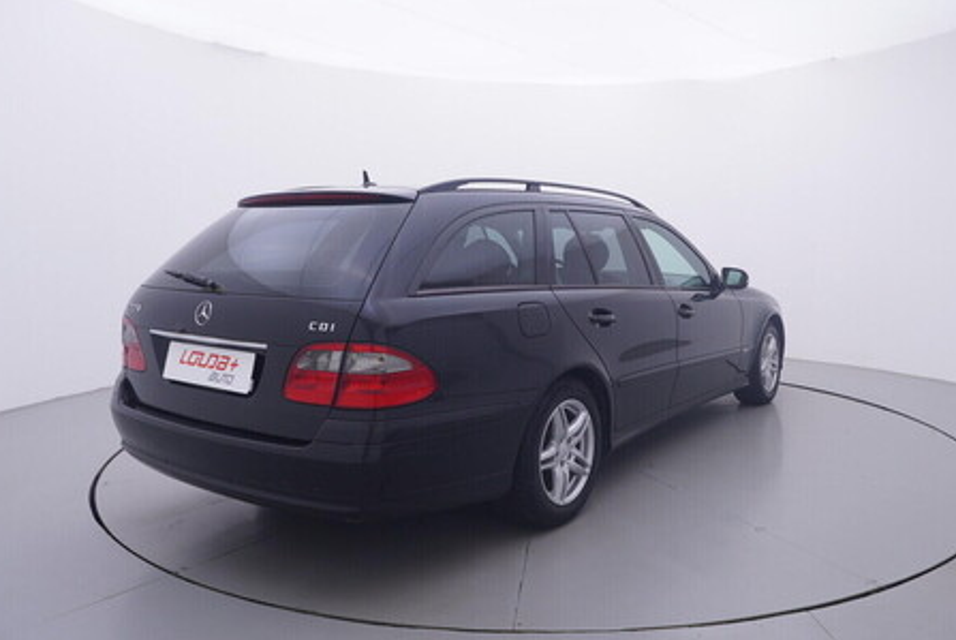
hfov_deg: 65.7
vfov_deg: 47.0
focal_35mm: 28
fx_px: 734
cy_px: 284
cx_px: 557
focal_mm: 15
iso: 200
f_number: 5
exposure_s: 1/80
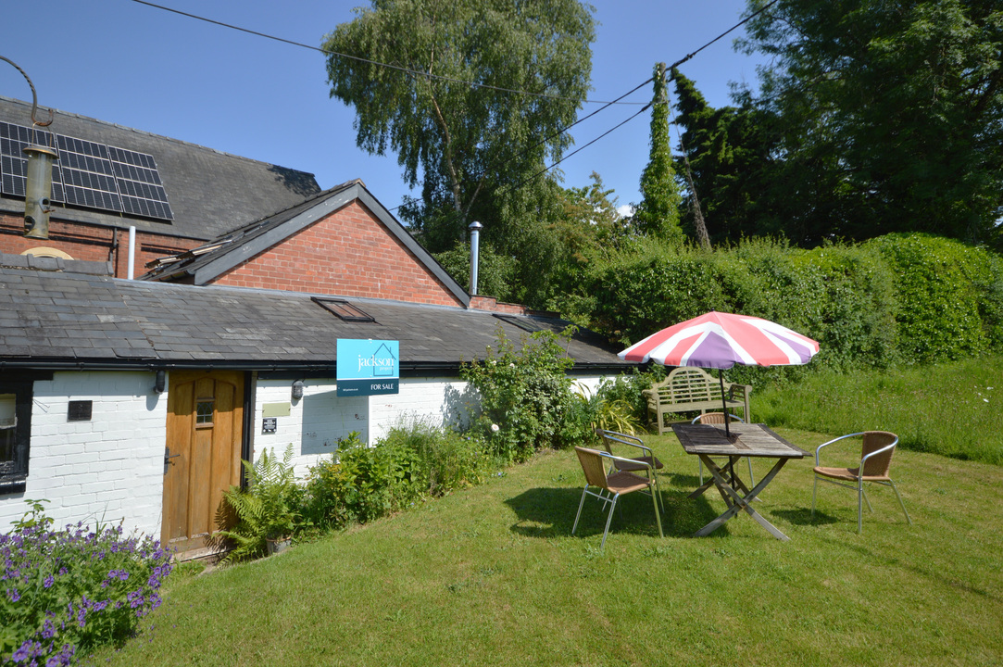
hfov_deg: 85.5
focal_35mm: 20
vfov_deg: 63.1
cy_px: 334
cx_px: 502
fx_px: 543
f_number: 9
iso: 100
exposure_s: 1/320
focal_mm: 13
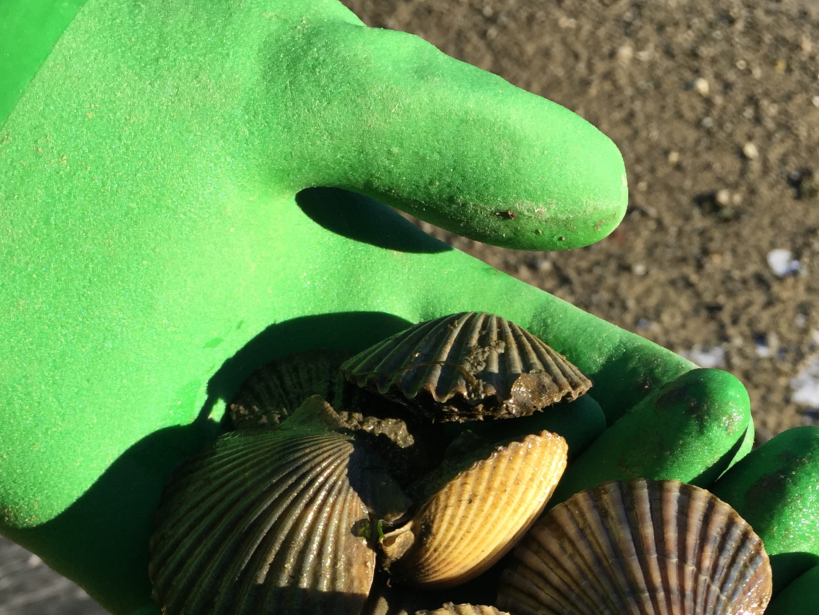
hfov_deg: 38.9
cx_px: 383
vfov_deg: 29.0
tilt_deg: -59.9
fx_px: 1159
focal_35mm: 49
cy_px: 501
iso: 32
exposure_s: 1/964
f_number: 2.2
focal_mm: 4.15
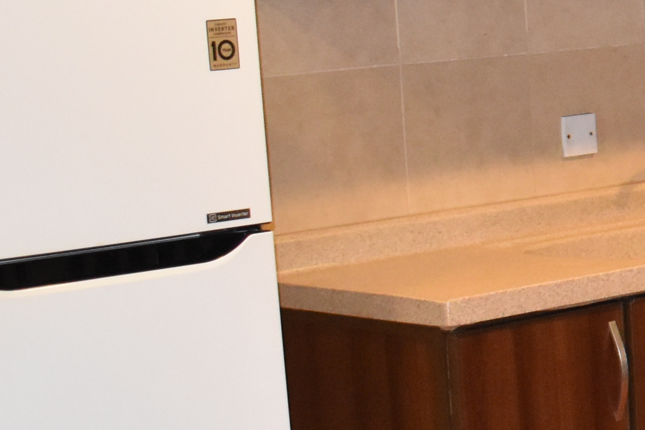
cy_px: 137
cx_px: 1202
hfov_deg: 13.8
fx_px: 2347
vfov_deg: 10.5
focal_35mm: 131
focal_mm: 20
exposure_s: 1/60
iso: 2200
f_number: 3.5
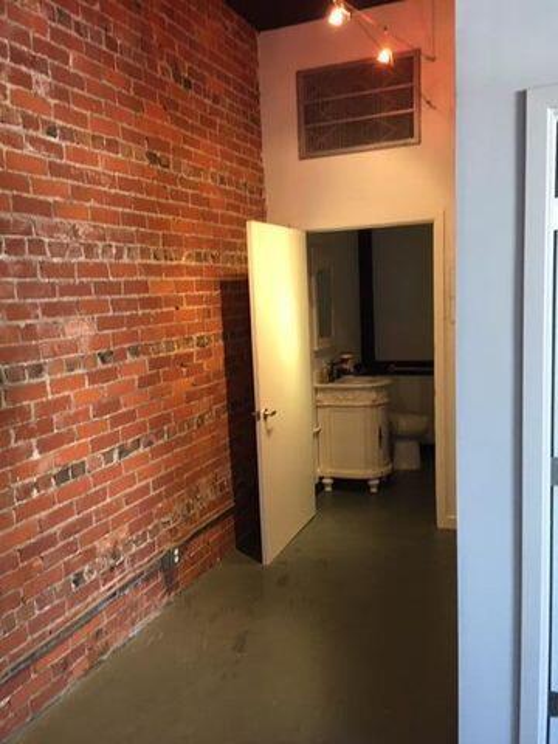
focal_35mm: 29
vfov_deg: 61.7
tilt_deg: -11.2
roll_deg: +2.1
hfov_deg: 48.2
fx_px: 623
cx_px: 279
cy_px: 372
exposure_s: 1/30
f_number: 2.2
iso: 125
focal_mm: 4.15
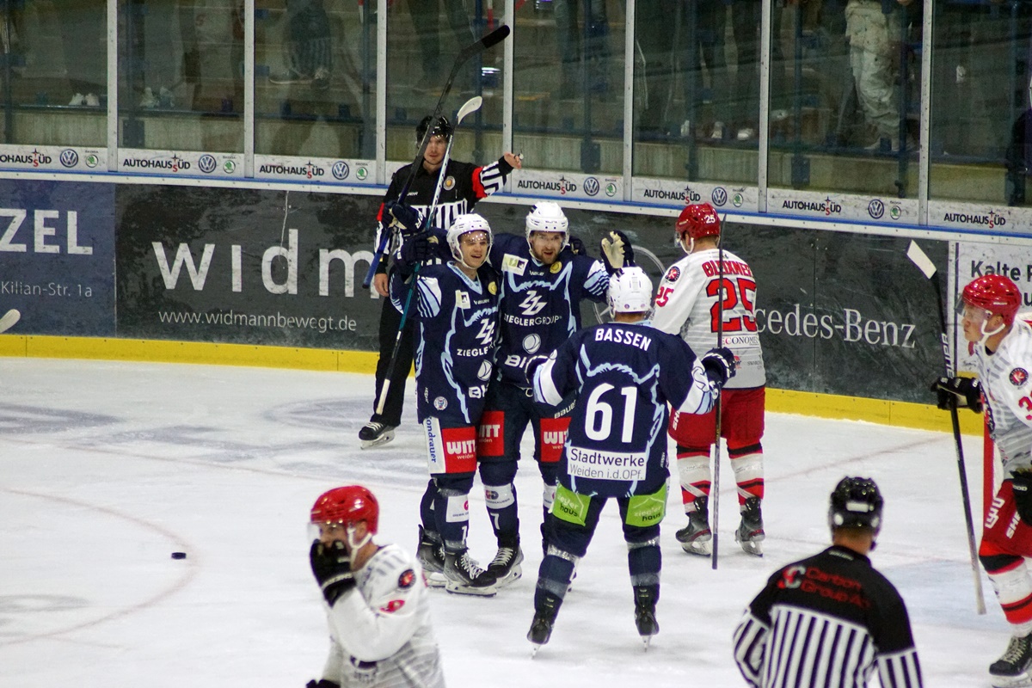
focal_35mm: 240
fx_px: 6879
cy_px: 344
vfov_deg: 5.7
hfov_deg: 8.6
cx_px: 516
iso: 3200
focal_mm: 160
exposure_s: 1/500
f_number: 4.5
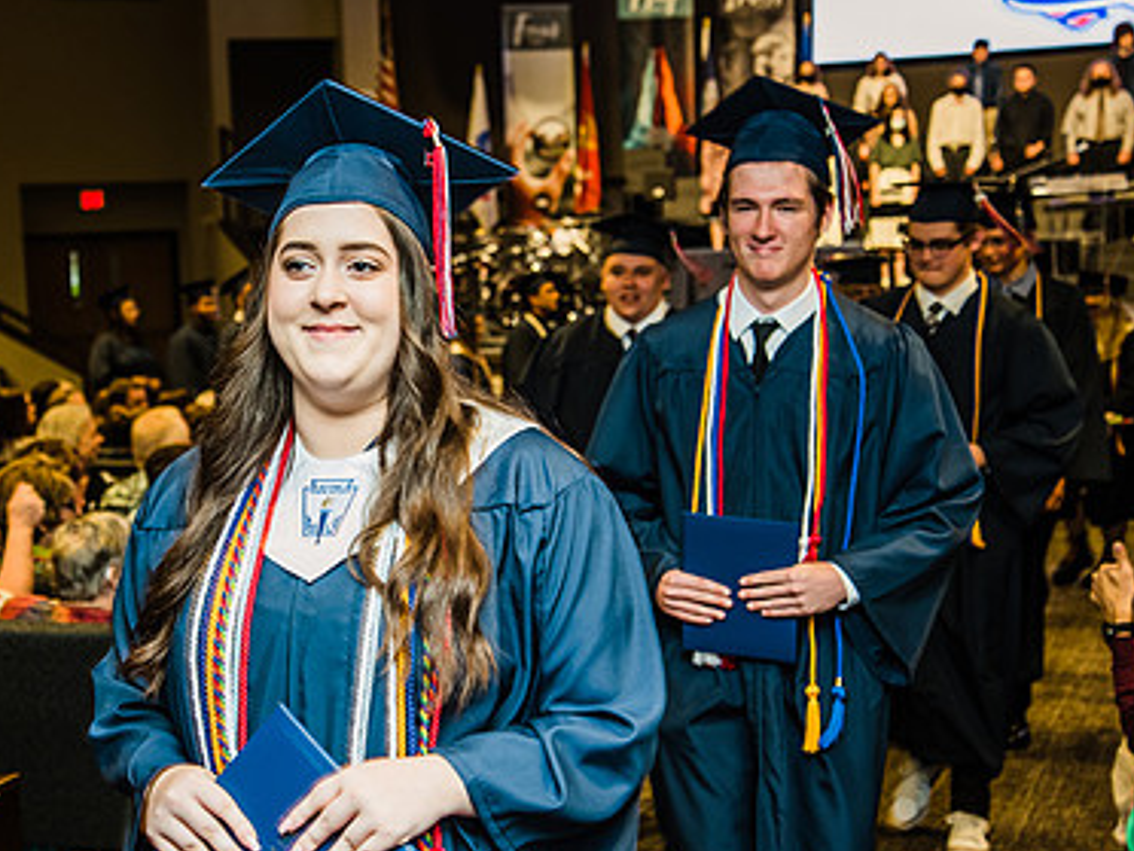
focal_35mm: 69
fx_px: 2260
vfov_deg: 21.3
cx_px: 375
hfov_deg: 28.0
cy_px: 480
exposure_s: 1/50
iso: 800
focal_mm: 46
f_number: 4.5
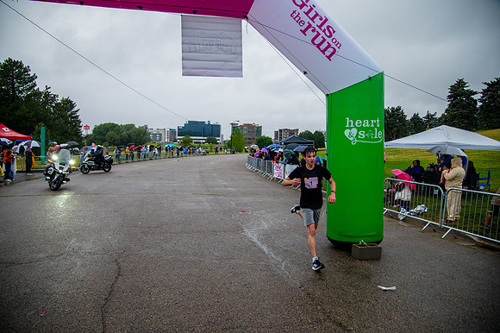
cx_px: 250
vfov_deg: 53.1
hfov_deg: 73.8
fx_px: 333
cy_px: 166
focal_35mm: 24
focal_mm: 24
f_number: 4
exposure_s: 1/2500
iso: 1600
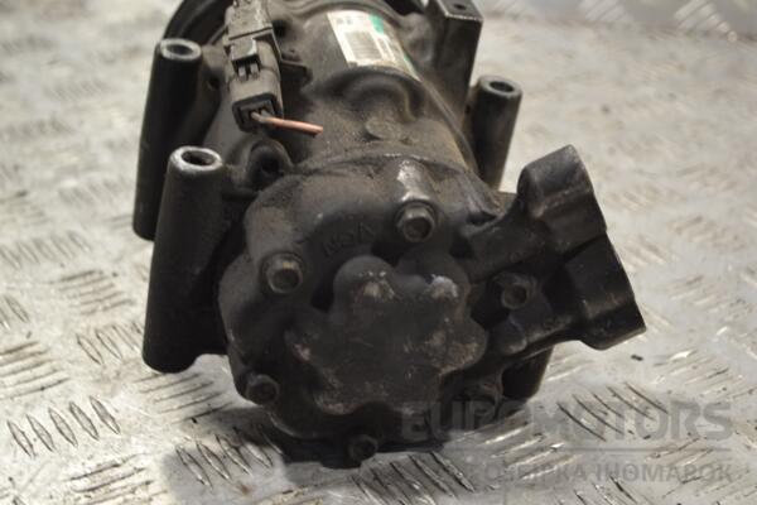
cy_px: 252
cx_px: 378
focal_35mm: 66
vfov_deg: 20.6
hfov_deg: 30.5
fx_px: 1388
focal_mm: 44
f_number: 5.3
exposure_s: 1/30
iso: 280
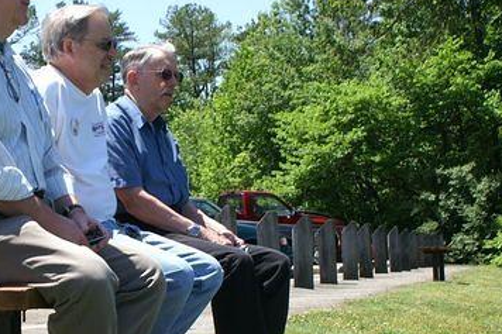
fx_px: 1129
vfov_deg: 16.8
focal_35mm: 81
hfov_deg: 24.6
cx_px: 83
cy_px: 197
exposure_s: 1/160
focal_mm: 30
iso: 100
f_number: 9
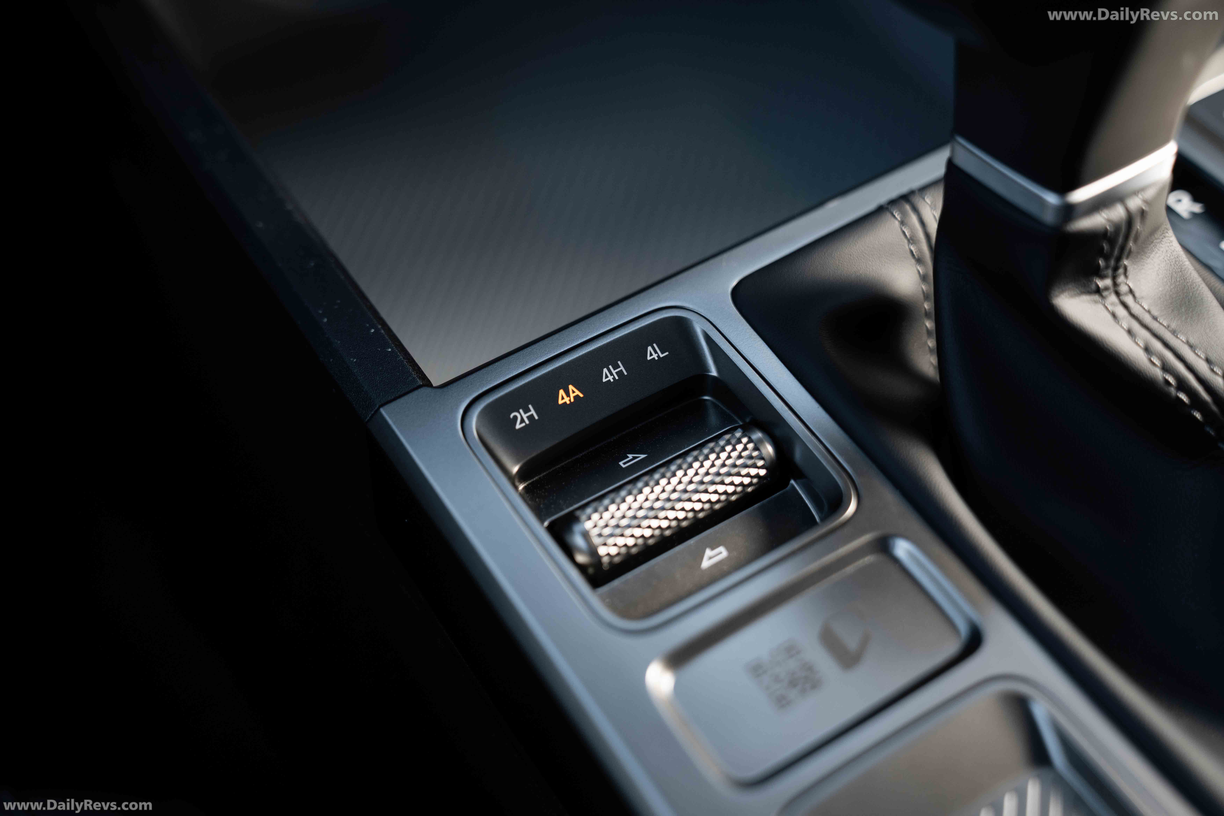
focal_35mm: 46
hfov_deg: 42.7
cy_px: 408
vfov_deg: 29.2
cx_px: 612
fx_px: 1564
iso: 500
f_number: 2.8
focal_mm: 46
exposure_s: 1/320
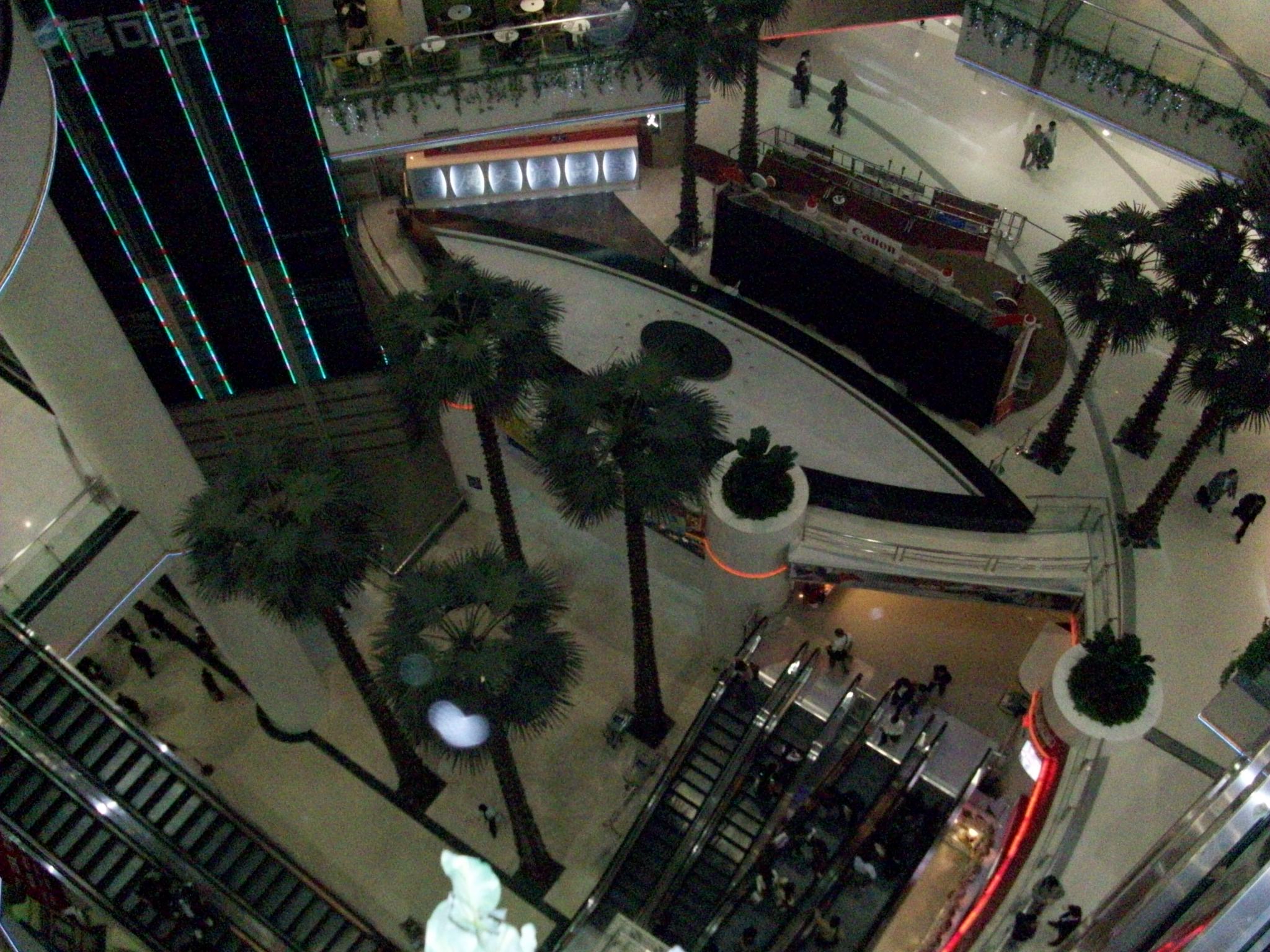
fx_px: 1247
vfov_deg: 41.8
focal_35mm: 34
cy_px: 476
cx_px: 635
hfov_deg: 54.0
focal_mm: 5.7
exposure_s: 1/128
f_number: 2.8
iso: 800
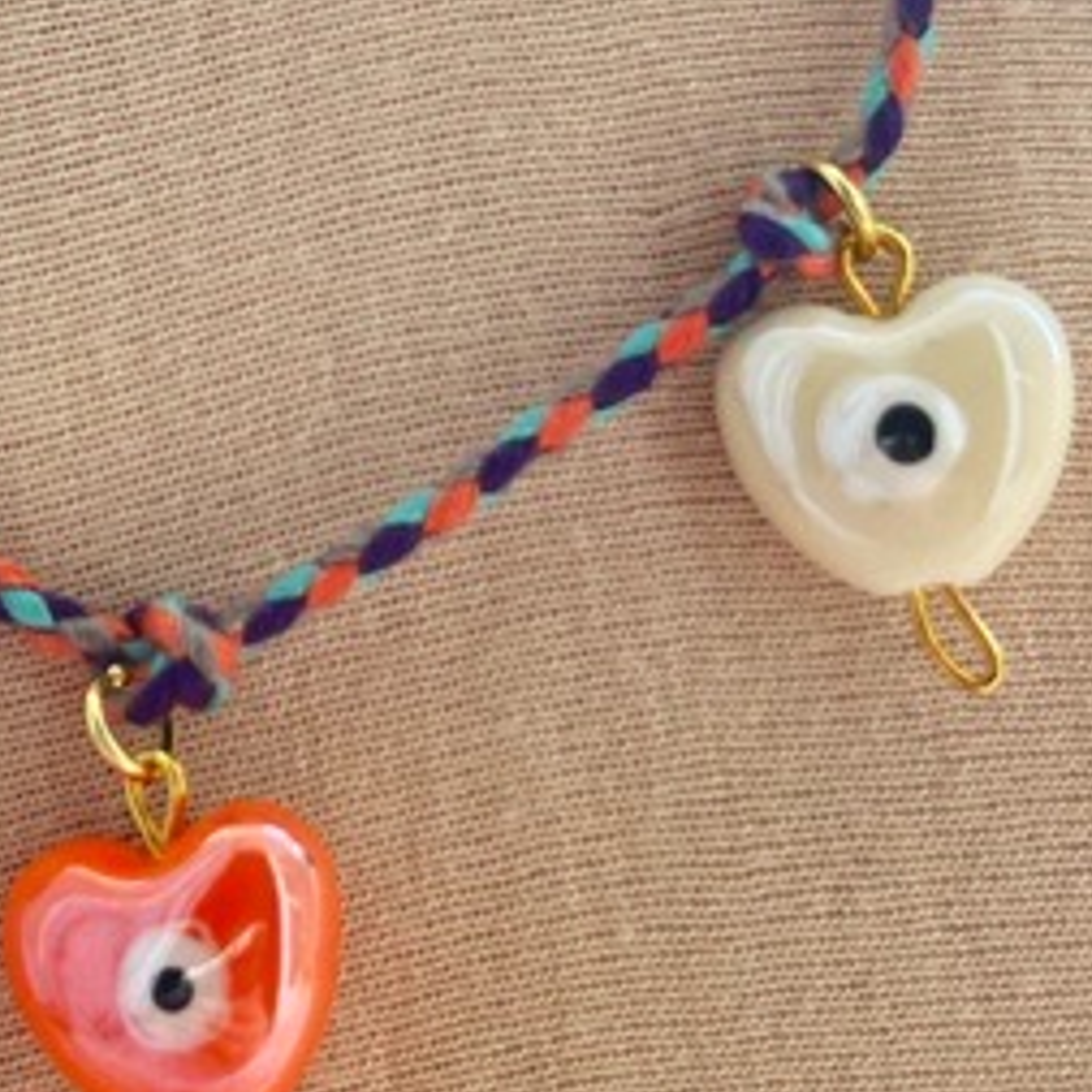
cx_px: 43
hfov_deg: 18.7
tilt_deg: -10.7
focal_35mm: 91
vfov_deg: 18.6
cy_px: -13
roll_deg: +1.6
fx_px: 3248
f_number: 1.6
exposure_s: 1/67
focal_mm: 5.1
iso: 125
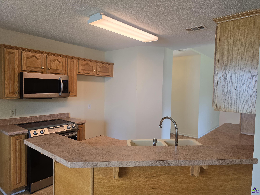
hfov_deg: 73.9
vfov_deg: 58.9
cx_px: 130
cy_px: 98
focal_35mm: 23
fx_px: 173
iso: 125
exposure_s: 1/120
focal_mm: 6.3
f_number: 1.7
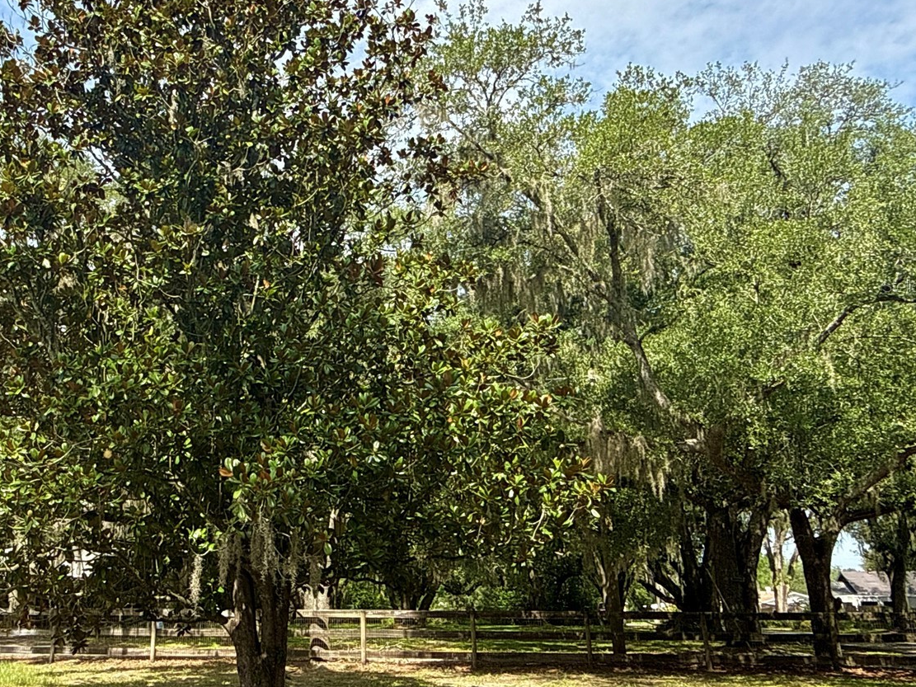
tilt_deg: +18.0
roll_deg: -0.8
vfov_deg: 39.5
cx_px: 301
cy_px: 285
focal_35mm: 36
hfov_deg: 50.4
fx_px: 953
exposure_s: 1/384
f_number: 2.2
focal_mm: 2.22
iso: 20
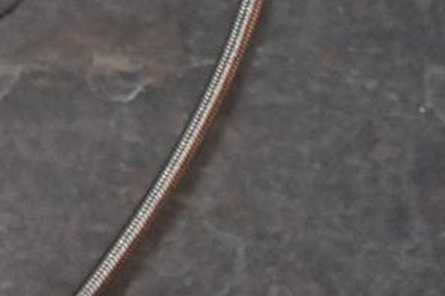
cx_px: -490
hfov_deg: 5.5
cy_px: -613
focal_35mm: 367
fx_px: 4531
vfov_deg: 3.6
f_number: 5
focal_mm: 34
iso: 1000
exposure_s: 1/60
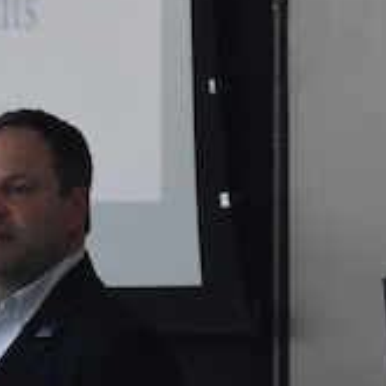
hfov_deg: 4.7
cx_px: 353
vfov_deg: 4.7
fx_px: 4668
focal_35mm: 370
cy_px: 106
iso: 1600
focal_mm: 48
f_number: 7.1
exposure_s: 1/200
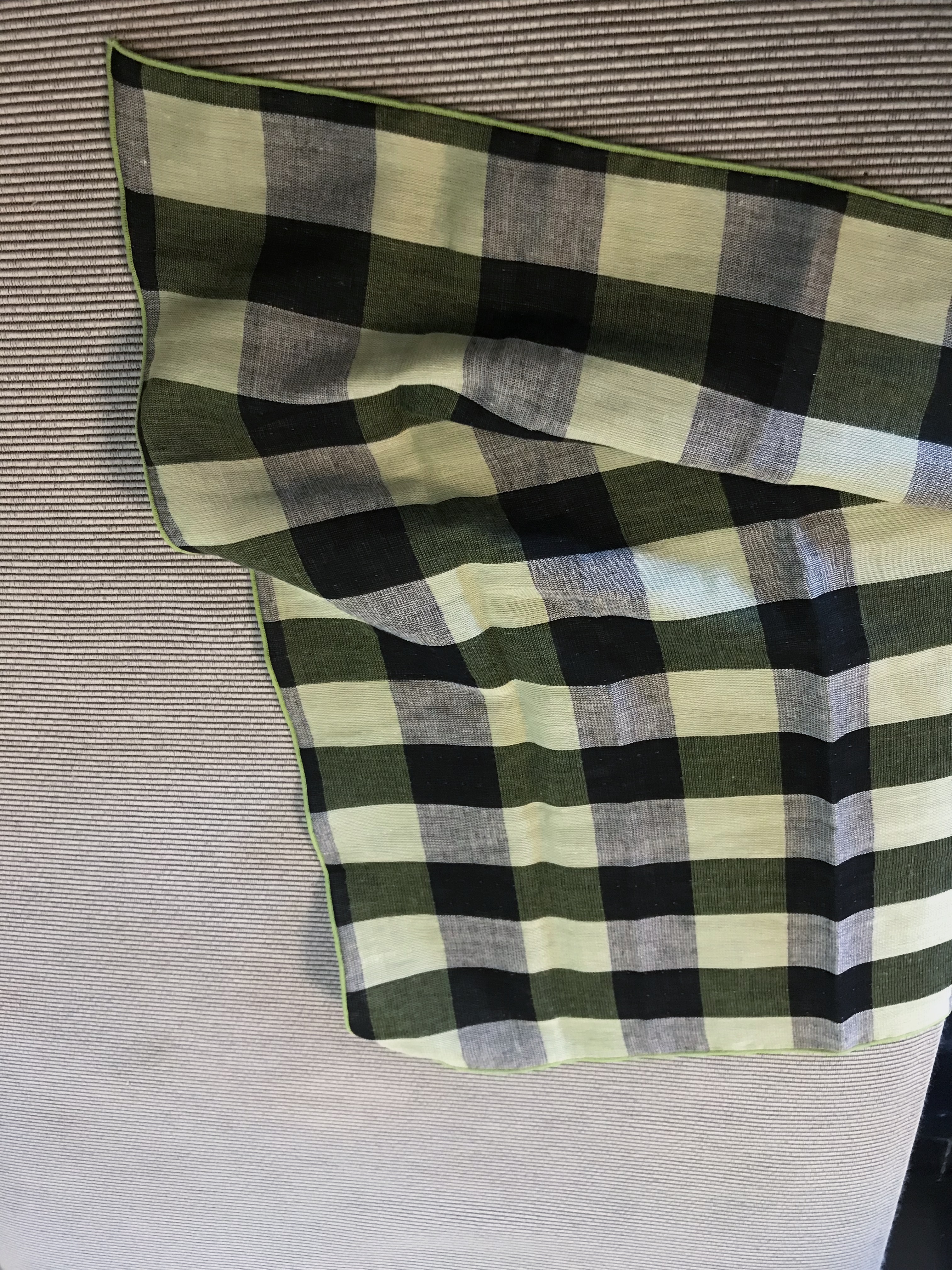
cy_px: 635
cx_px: 476
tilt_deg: -62.0
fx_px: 1027
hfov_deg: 49.7
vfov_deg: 63.4
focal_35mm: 28
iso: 80
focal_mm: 3.99
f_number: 1.8
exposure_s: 1/15
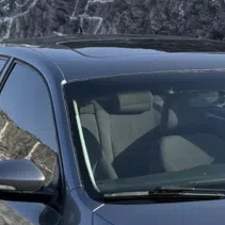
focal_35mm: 137
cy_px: 58
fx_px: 1007
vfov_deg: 12.7
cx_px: 269
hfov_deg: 12.4
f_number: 1.78
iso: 80
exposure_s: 1/2252
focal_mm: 6.76
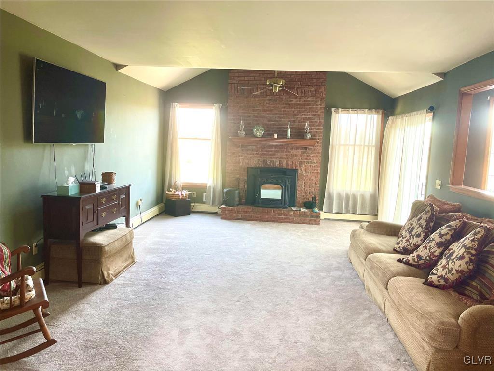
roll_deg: -2.2
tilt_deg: -7.1
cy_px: 186
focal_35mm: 26
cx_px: 247
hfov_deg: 67.3
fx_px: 371
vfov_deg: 53.1
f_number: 1.6
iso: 125
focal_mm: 5.1
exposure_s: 1/117
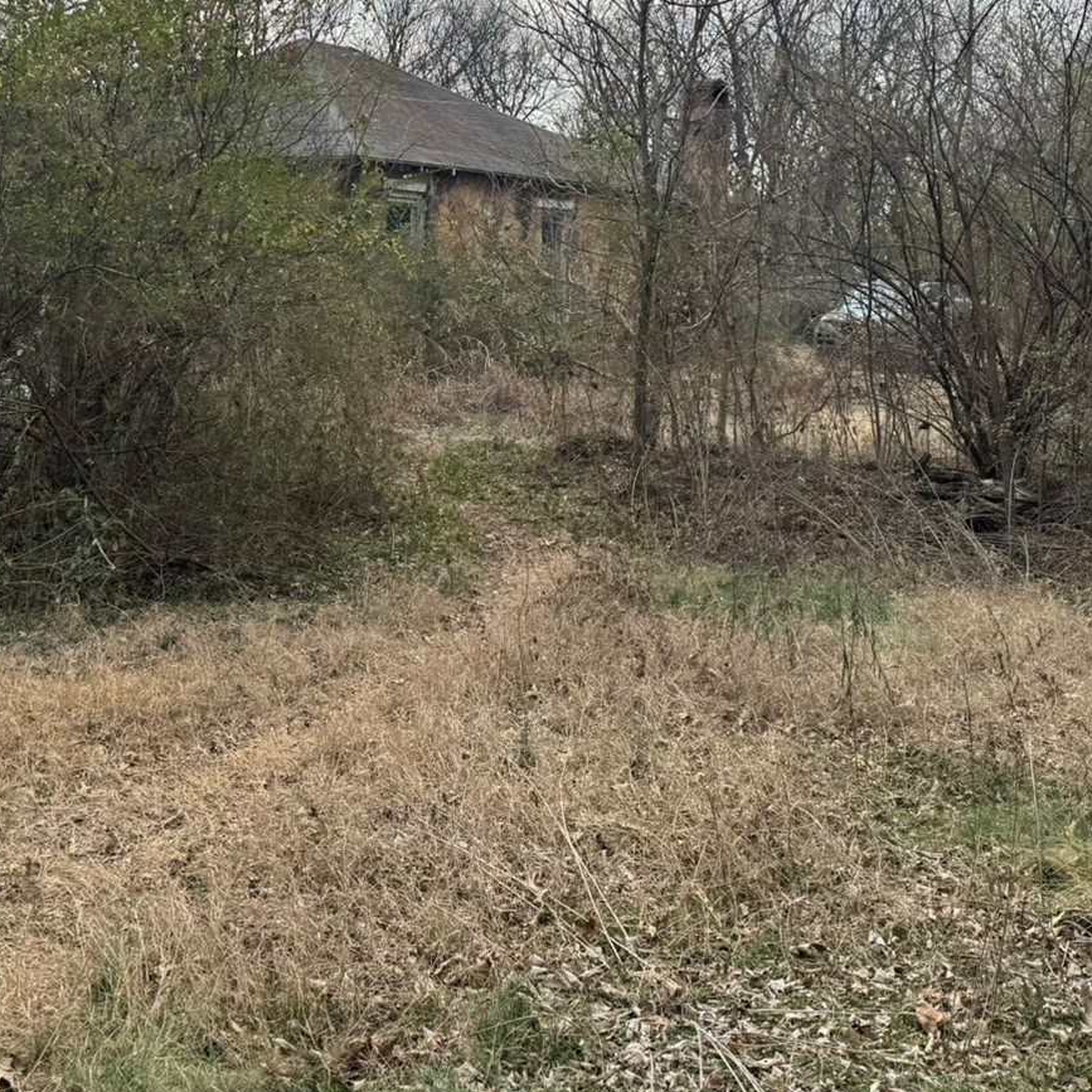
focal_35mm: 47
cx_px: 469
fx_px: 1677
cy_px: 343
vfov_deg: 35.6
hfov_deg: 36.0
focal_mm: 6.76
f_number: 1.78
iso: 80
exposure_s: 1/3096
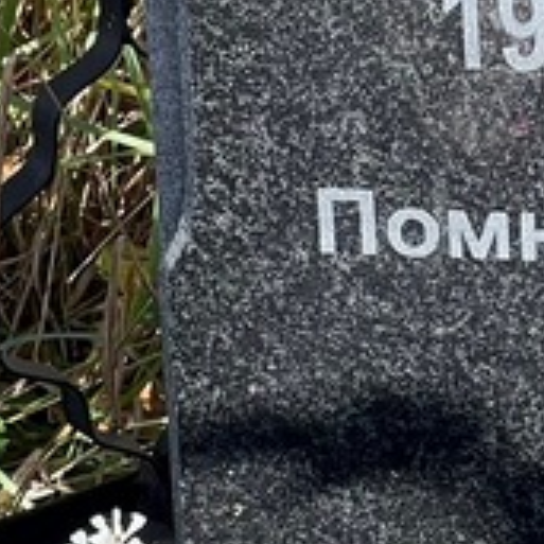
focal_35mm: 318
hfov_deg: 5.5
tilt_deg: -21.4
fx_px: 5654
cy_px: -337
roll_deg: +2.3
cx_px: 824
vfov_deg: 5.4
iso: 32
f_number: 2.8
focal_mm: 9
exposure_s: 1/141
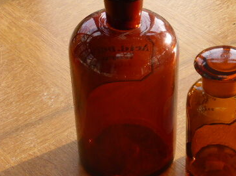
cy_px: 97
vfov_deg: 12.1
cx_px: 192
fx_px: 831
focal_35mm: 122
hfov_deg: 16.0
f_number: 4.9
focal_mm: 11.7
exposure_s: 1/60
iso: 125
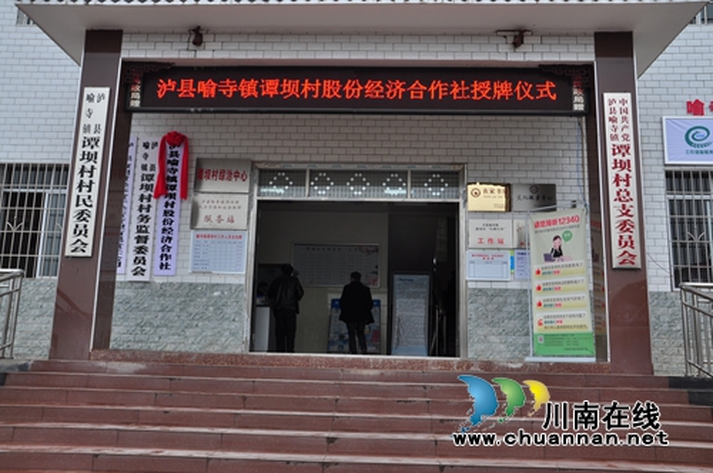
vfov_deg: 39.9
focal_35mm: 33
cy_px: 236
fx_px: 653
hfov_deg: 57.3
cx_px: 356
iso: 200
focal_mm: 22
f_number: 5.6
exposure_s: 1/125
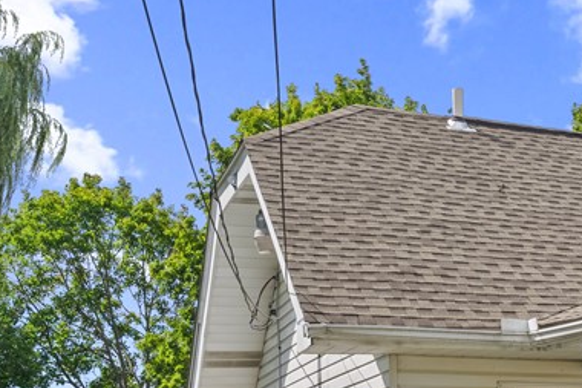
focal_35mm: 80
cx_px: 662
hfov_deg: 23.6
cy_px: 475
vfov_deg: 16.3
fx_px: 1293
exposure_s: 1/30
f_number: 6.3
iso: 100
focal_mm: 18.9
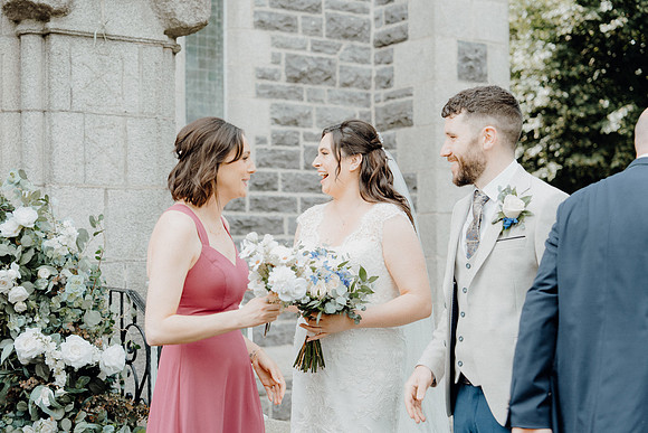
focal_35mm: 64
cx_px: 324
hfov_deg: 31.4
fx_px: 1152
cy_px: 216
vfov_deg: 21.3
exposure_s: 1/200
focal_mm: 64
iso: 125
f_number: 3.5
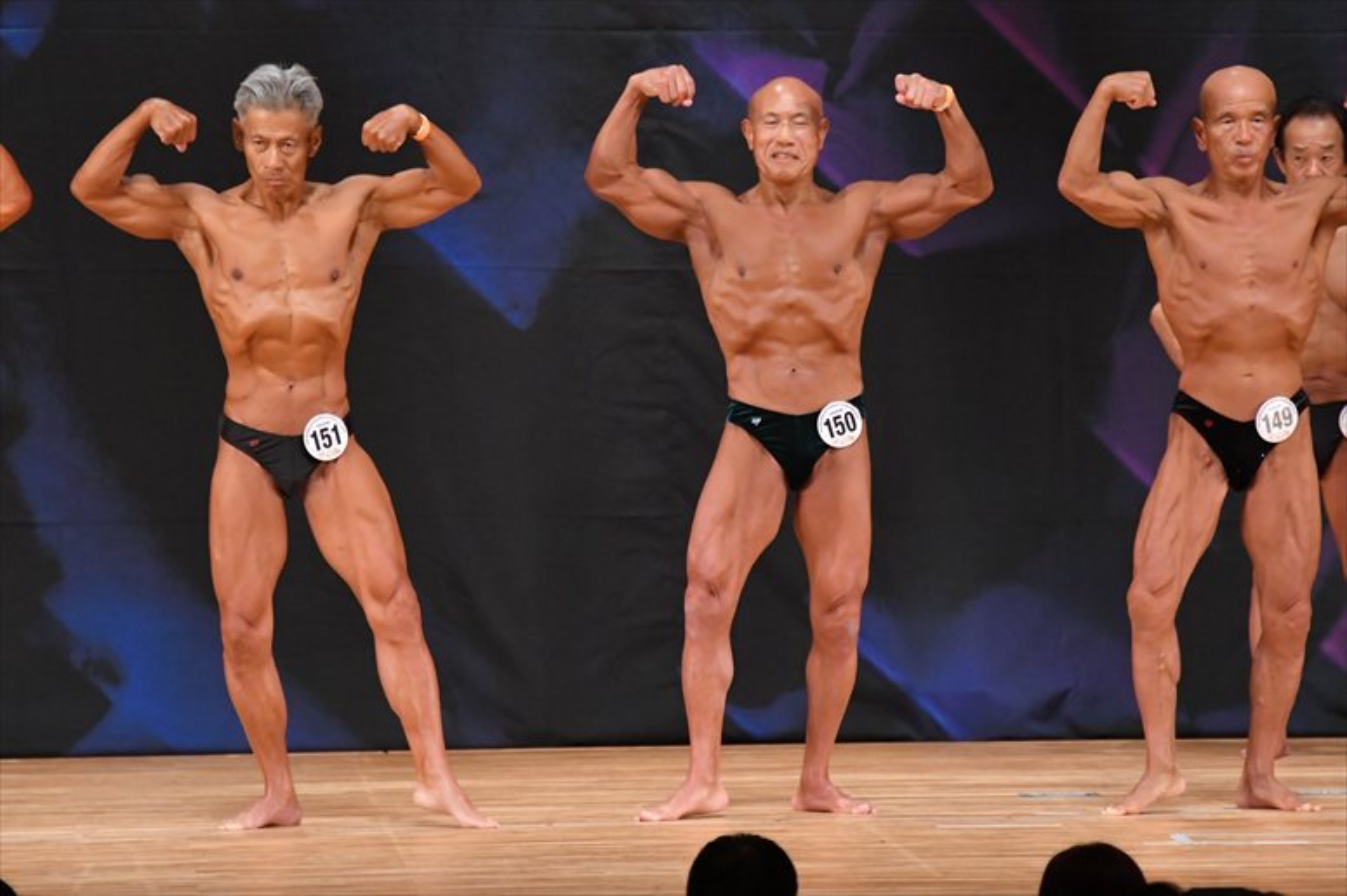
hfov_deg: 7.2
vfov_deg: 4.8
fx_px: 10659
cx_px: 674
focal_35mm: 285
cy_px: 448
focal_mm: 190
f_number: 5.6
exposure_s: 1/400
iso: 5000
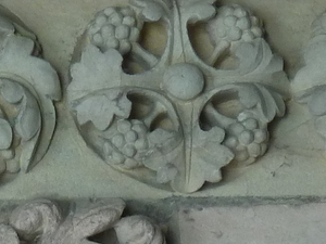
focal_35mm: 384
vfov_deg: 3.8
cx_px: -325
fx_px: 3616
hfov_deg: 5.1
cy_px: 517
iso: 160
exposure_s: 1/40
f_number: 4.1
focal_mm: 11.9
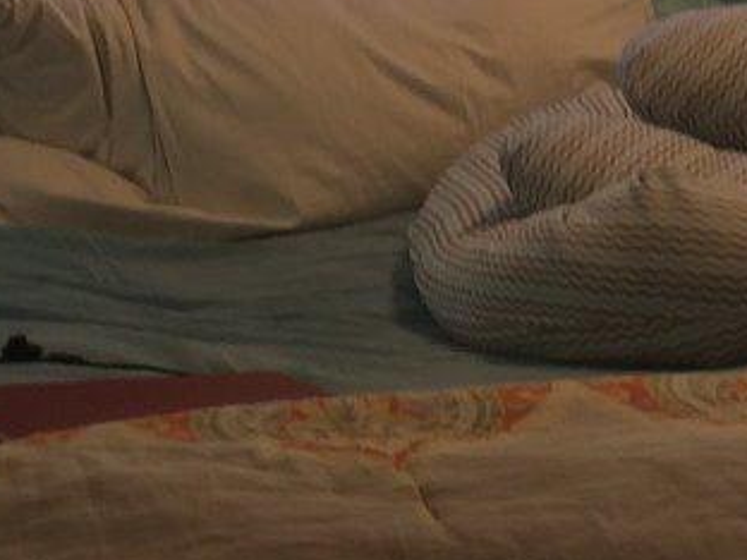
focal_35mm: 134
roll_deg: +0.0
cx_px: 737
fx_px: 2892
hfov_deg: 14.5
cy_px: -163
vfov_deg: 10.8
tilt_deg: -4.0
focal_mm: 4.15
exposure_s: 1/40
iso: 40
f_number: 2.2
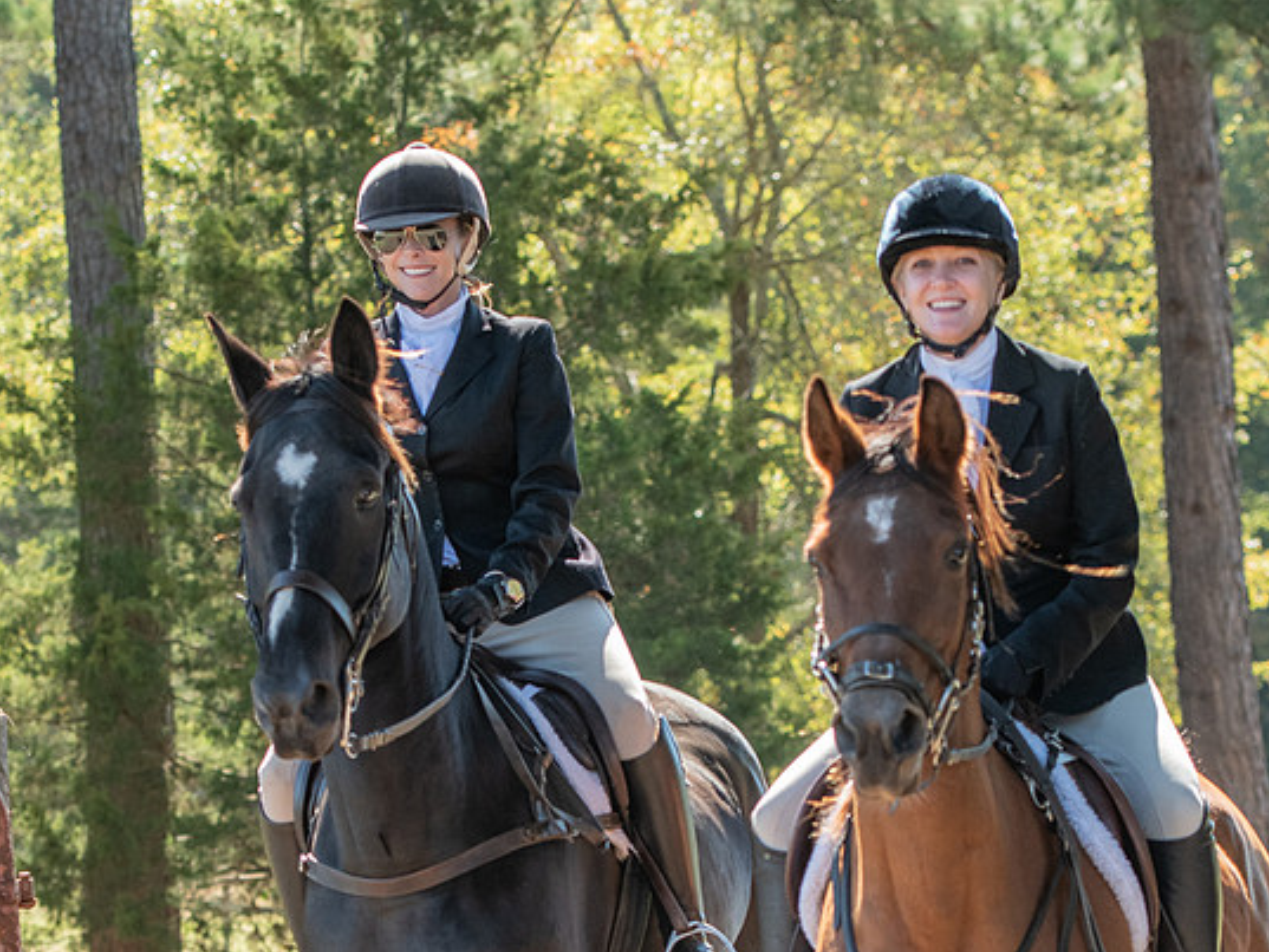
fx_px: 6270
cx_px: 664
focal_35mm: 171
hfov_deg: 11.6
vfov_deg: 8.7
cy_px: 827
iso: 280
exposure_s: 1/320
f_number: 4
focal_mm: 70
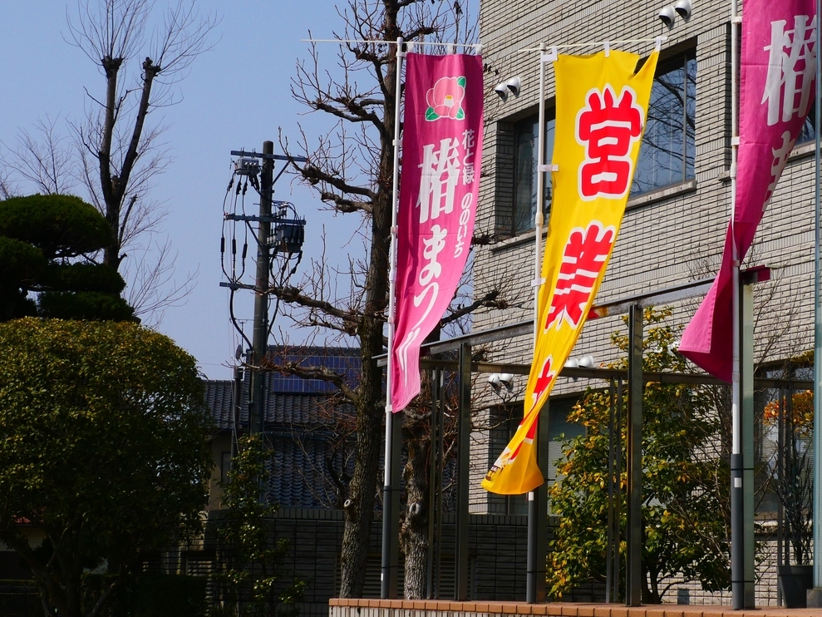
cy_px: 193
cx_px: 559
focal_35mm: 110
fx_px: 2612
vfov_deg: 13.4
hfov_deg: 17.8
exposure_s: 1/1000
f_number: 8
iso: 200
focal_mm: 34
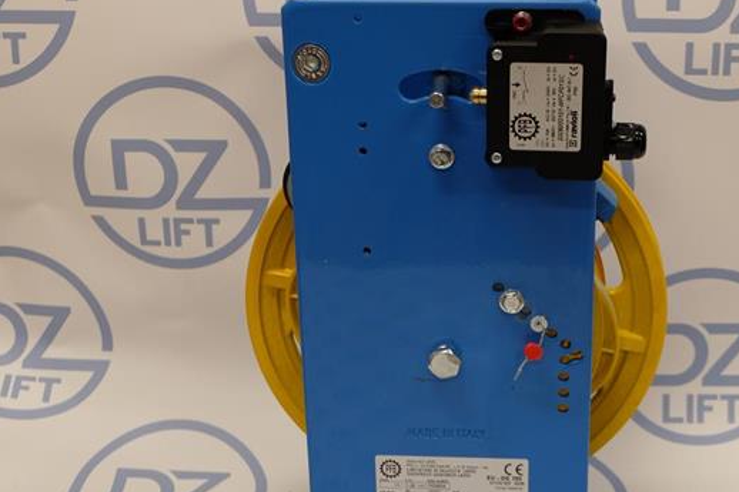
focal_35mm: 68
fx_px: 1395
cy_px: 329
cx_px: 455
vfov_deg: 19.9
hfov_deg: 29.6
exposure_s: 1/60
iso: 640
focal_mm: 29.5
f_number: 4.7
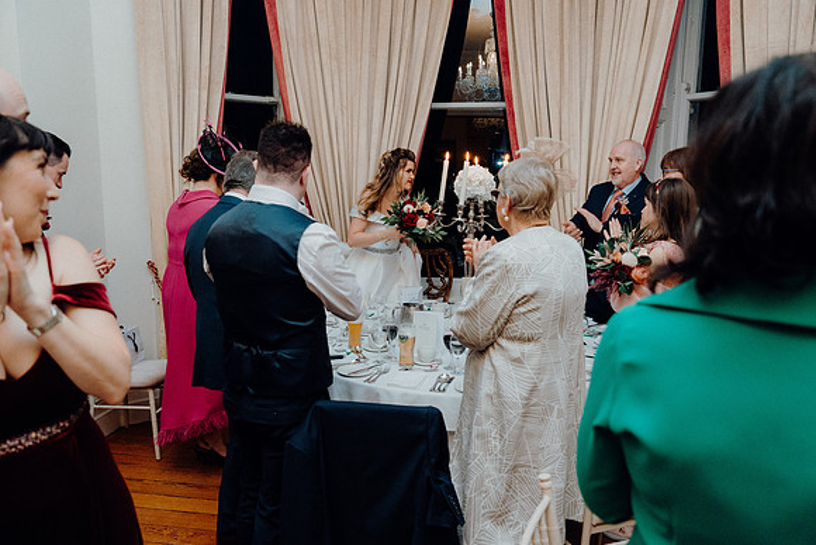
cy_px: 272
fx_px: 612
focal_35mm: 27
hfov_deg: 67.4
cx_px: 408
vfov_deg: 48.0
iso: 2500
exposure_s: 1/160
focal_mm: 27
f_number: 3.5
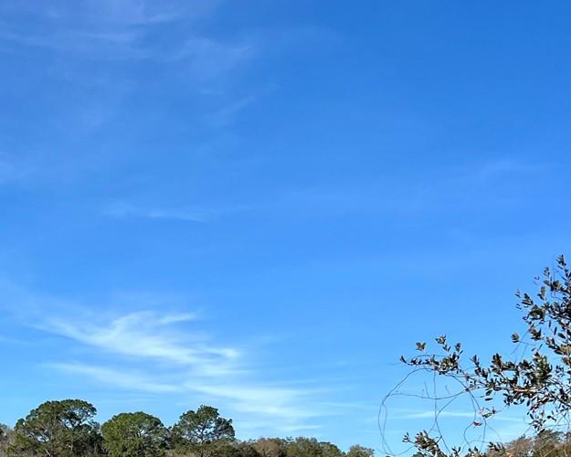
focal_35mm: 65
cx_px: 145
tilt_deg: +3.4
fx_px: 1098
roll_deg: -2.0
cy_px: 464
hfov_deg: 28.7
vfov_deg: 22.5
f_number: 1.5
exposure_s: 1/4115
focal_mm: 5.7
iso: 50
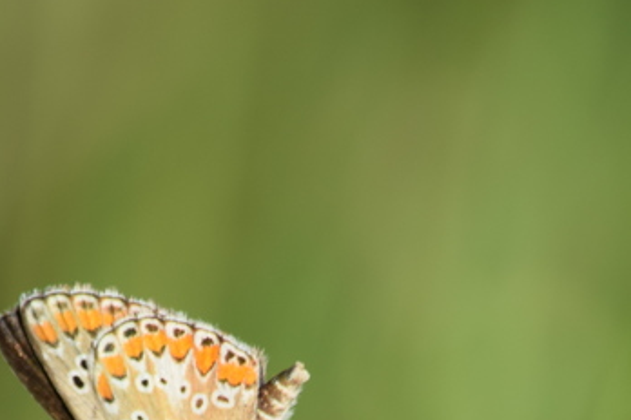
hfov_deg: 1.7
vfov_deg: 1.1
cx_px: 243
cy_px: 568
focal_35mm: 1240
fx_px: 21733
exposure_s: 1/500
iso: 200
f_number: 8
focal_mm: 300
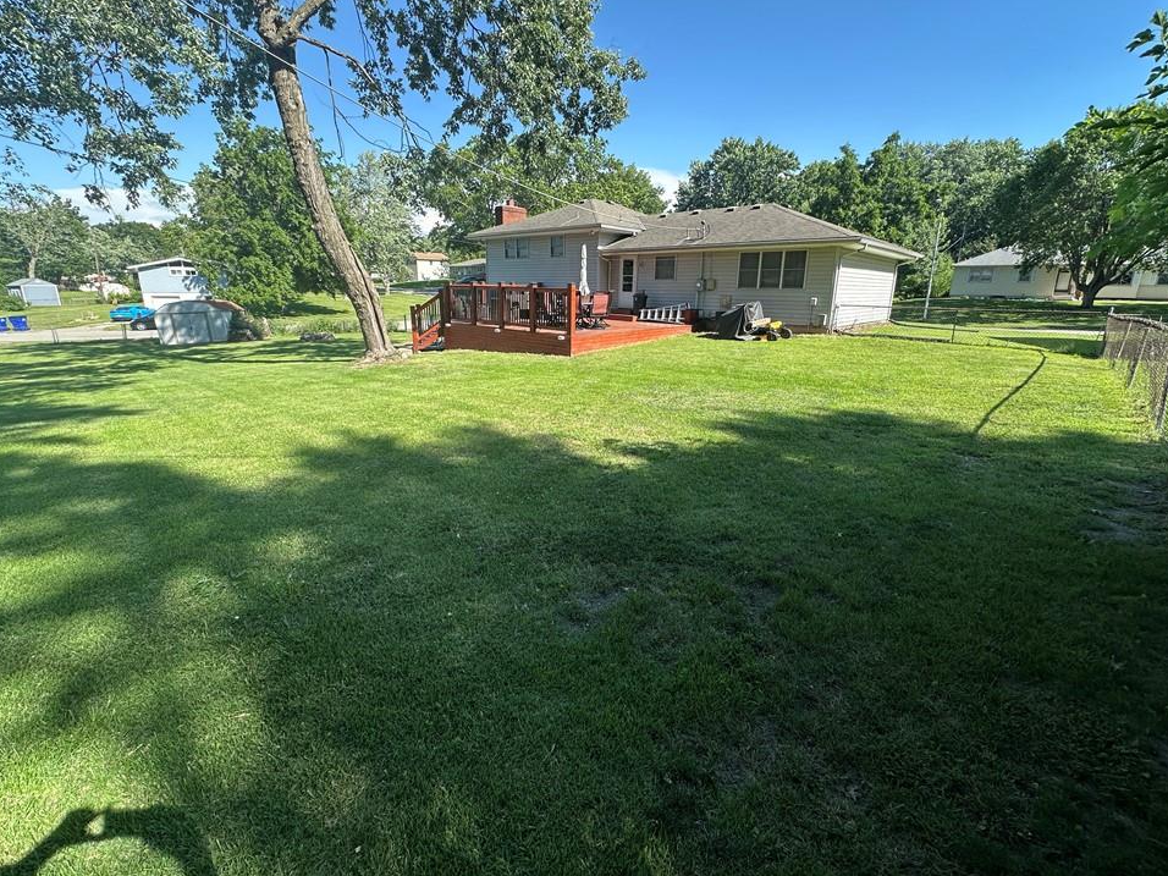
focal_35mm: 15
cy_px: 408
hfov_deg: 98.2
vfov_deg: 81.6
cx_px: 579
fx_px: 506
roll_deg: -1.0
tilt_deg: -14.3
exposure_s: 1/619
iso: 40
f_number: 2.2
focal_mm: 2.22
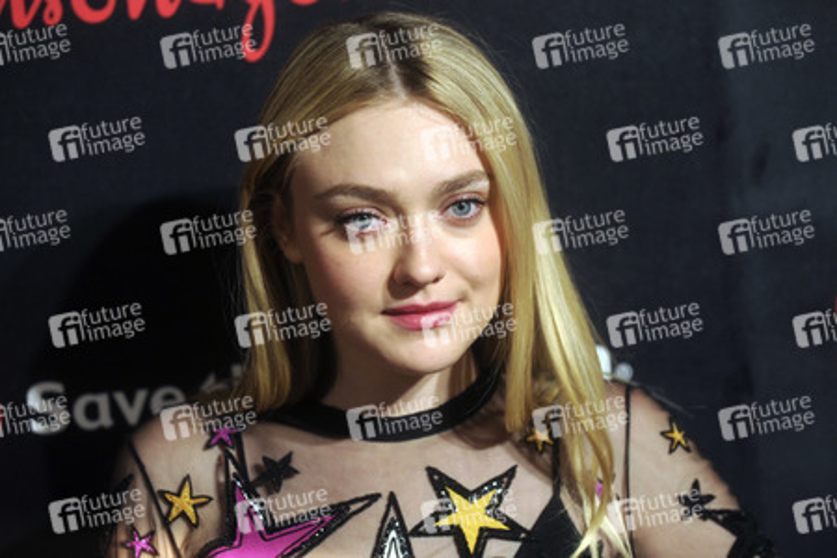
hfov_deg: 17.6
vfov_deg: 11.8
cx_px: 418
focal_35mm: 116
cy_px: 279
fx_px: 2697
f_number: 4
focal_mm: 116
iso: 1600
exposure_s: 1/320
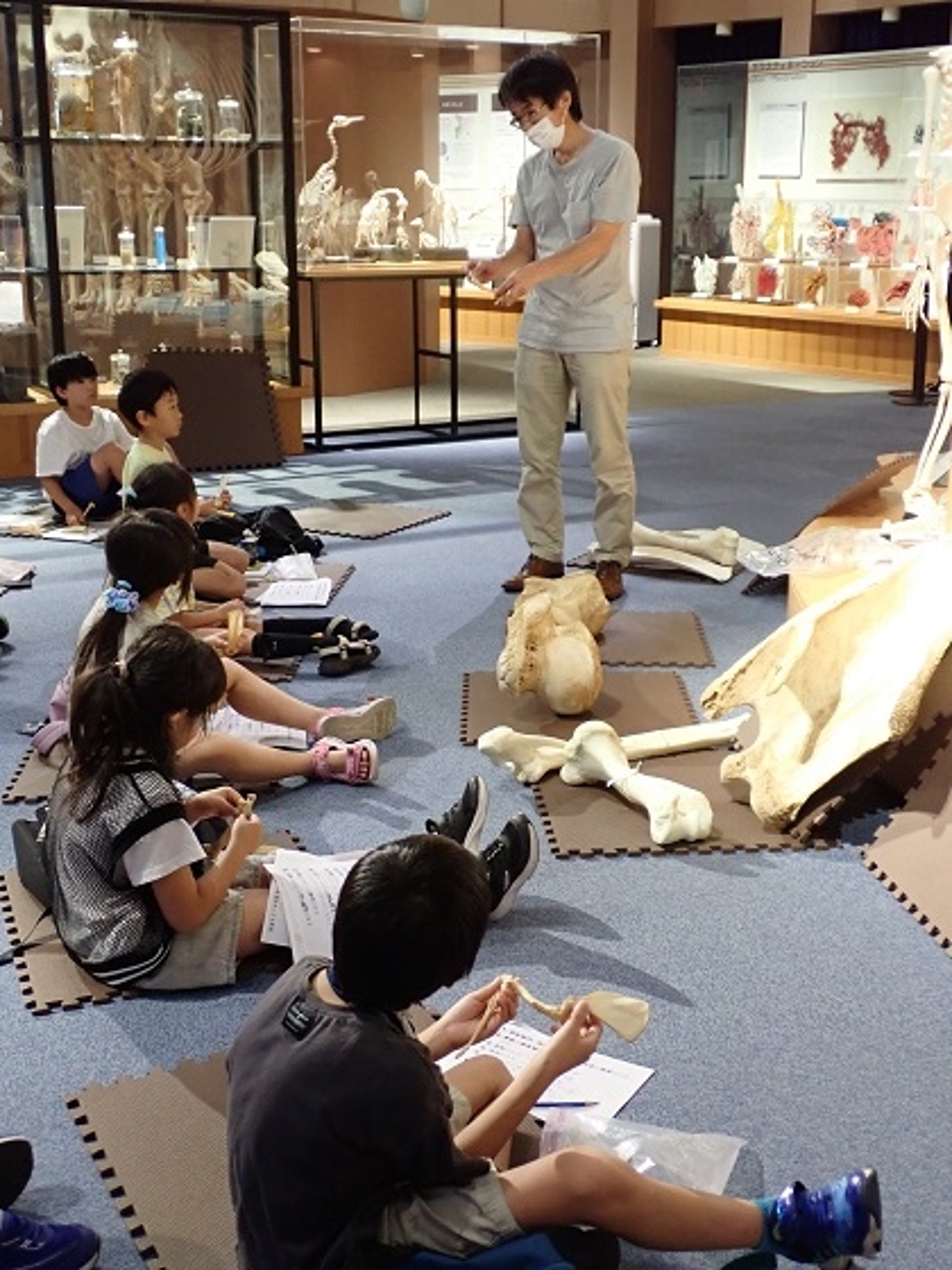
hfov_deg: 32.9
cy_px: 635
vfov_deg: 42.9
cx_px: 476
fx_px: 1613
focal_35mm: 44
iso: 800
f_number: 2.9
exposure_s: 1/40
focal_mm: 7.84
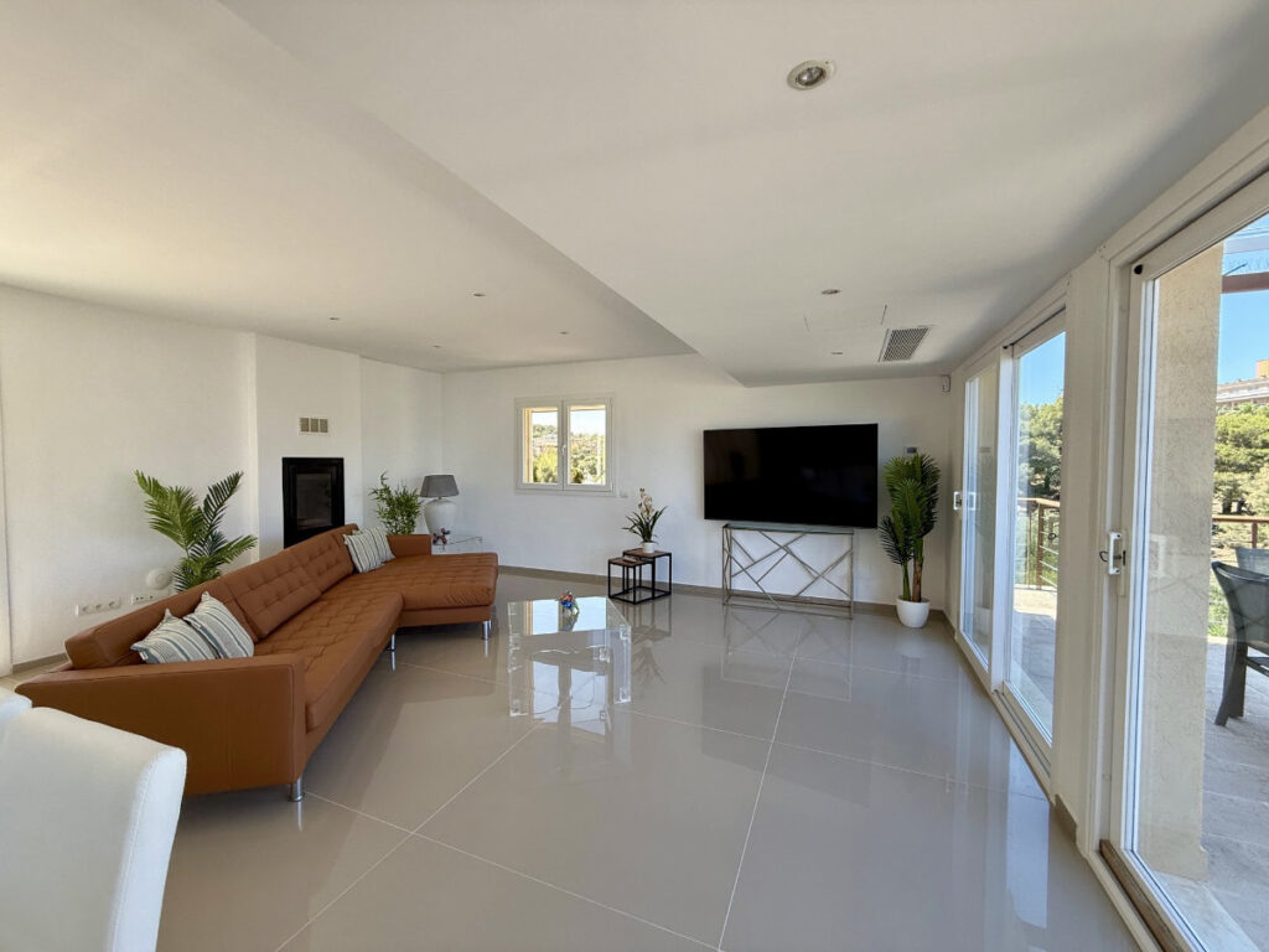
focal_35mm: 14
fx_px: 513
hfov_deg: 102.1
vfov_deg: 85.7
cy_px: 476
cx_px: 634
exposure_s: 1/197
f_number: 2.2
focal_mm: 2.2
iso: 64
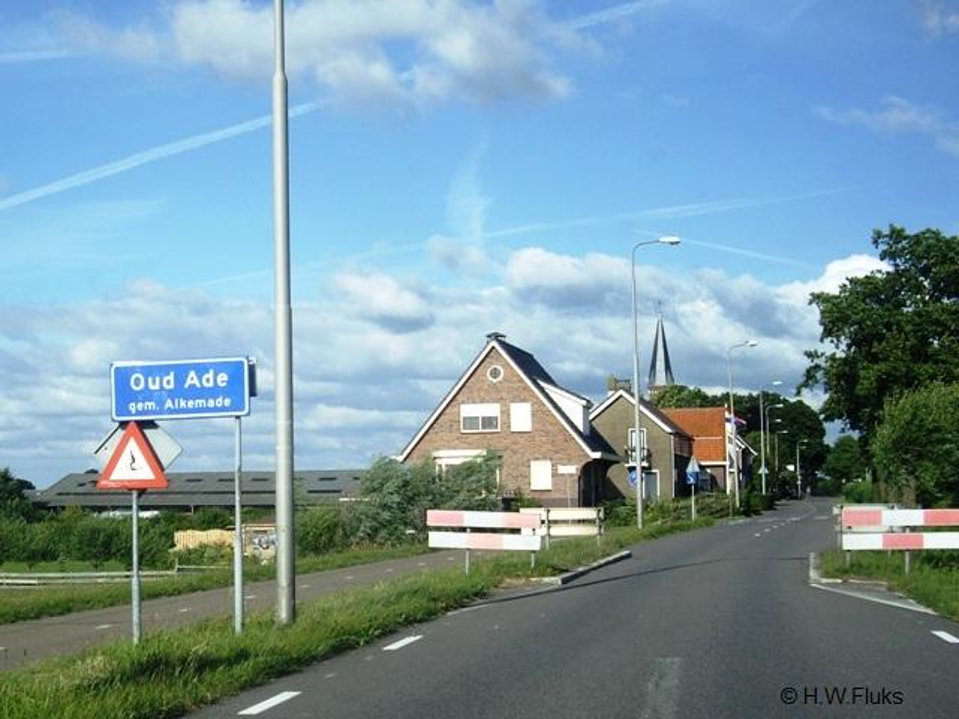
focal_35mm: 38
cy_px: 360
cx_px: 480
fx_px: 1053
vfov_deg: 37.7
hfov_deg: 49.0
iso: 64
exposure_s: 1/800
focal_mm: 7.9
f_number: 2.8
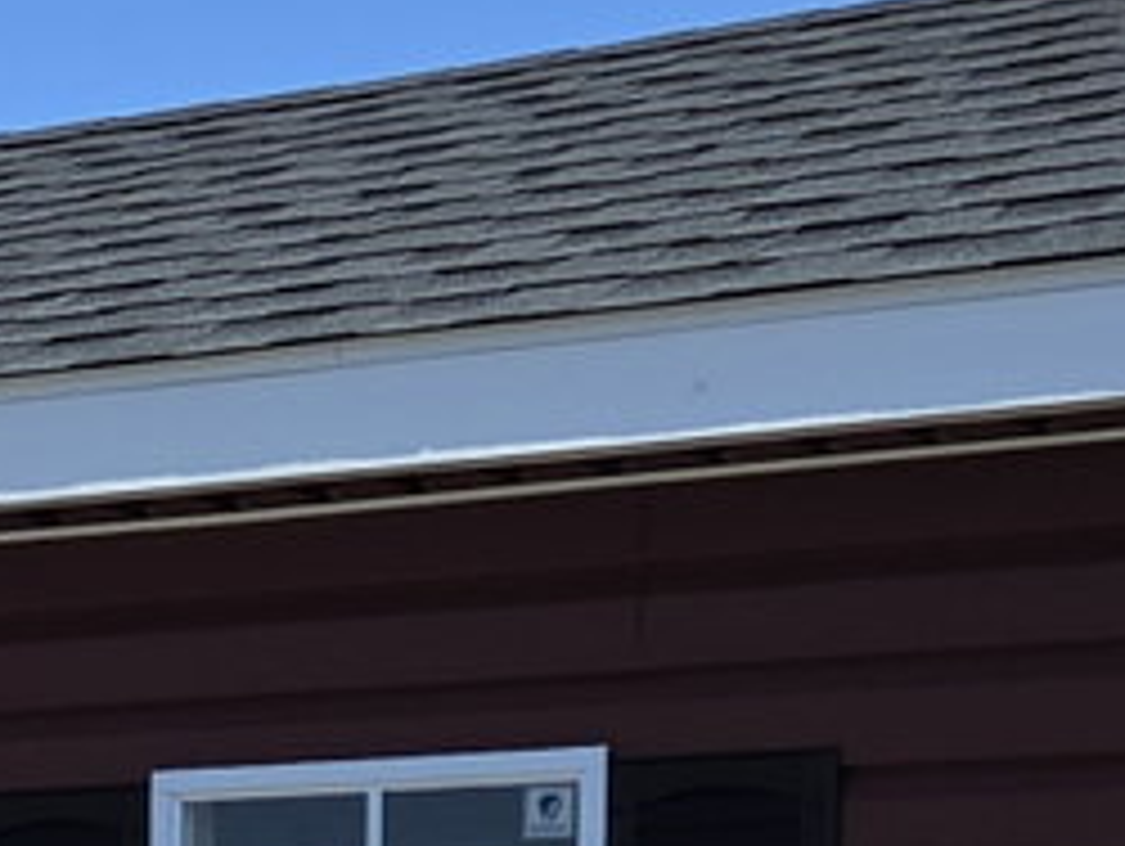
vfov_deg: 9.8
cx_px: -243
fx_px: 4782
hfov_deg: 13.1
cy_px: 1269
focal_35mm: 147
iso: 80
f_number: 1.8
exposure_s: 1/5261
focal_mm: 5.4
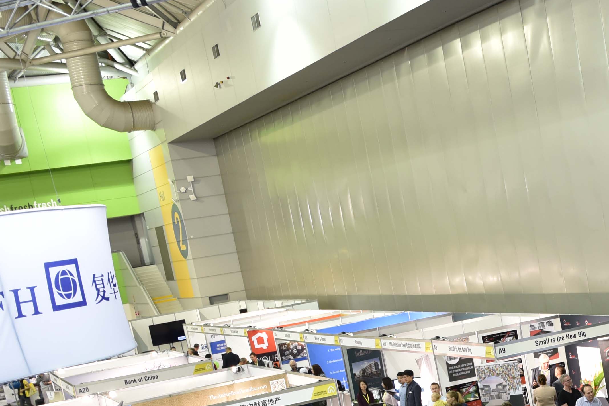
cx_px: 684
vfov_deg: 17.2
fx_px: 1285
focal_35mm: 76
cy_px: 484
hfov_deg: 24.7
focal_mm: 27
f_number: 2.8
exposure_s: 1/30
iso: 720
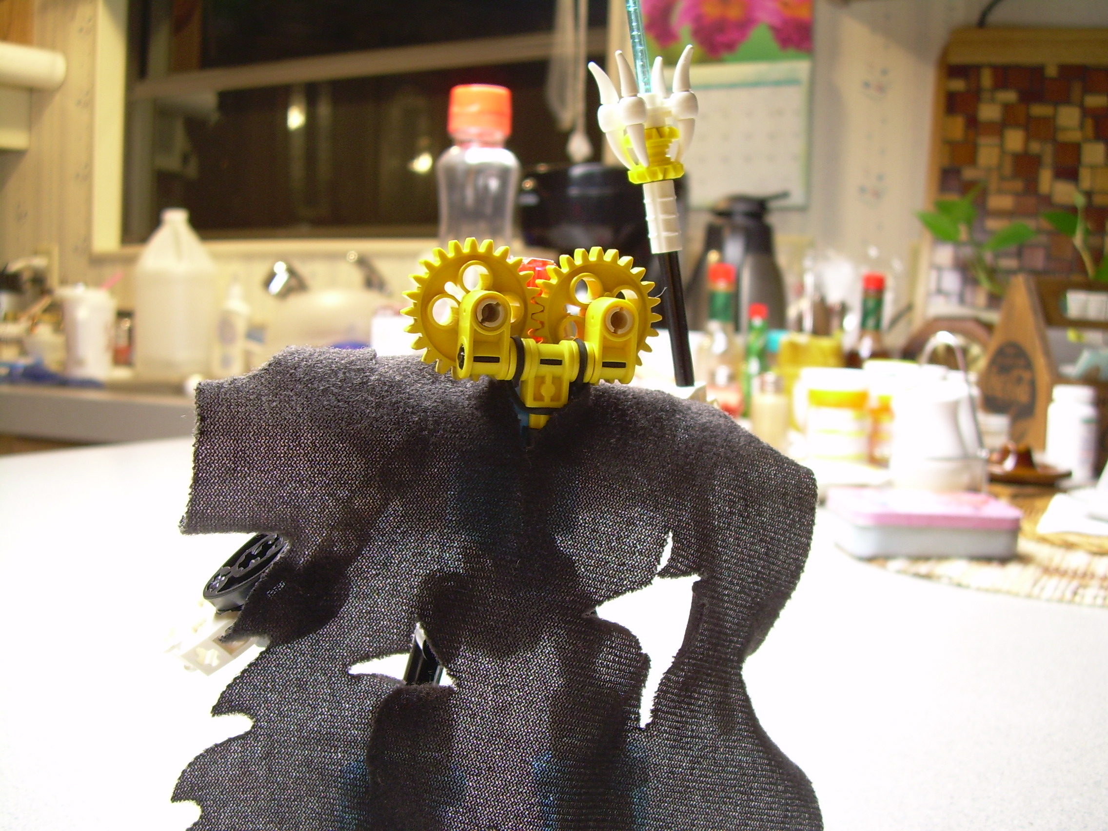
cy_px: 416
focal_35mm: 38
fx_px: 1216
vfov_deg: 37.7
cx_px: 554
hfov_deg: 49.0
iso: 84
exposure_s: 1/2.2
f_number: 2.8
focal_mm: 6.3
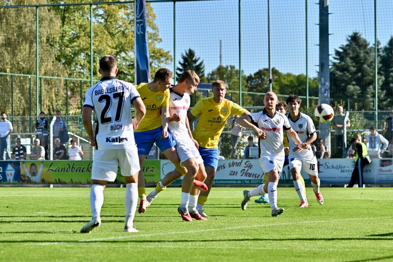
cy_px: 131
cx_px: 196
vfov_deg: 10.2
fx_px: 1474
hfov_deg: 15.2
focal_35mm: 135
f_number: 5
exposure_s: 1/1600
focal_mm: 135
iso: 220
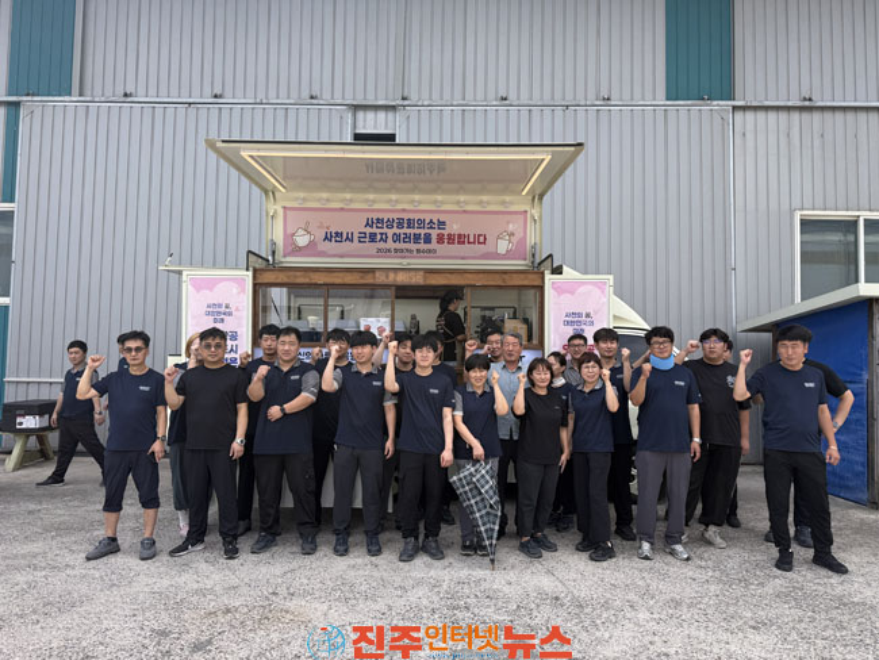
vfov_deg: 56.8
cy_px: 330
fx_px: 610
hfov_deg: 71.6
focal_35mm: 24
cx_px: 440
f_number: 1.78
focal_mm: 6.76
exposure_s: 1/2110
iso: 80
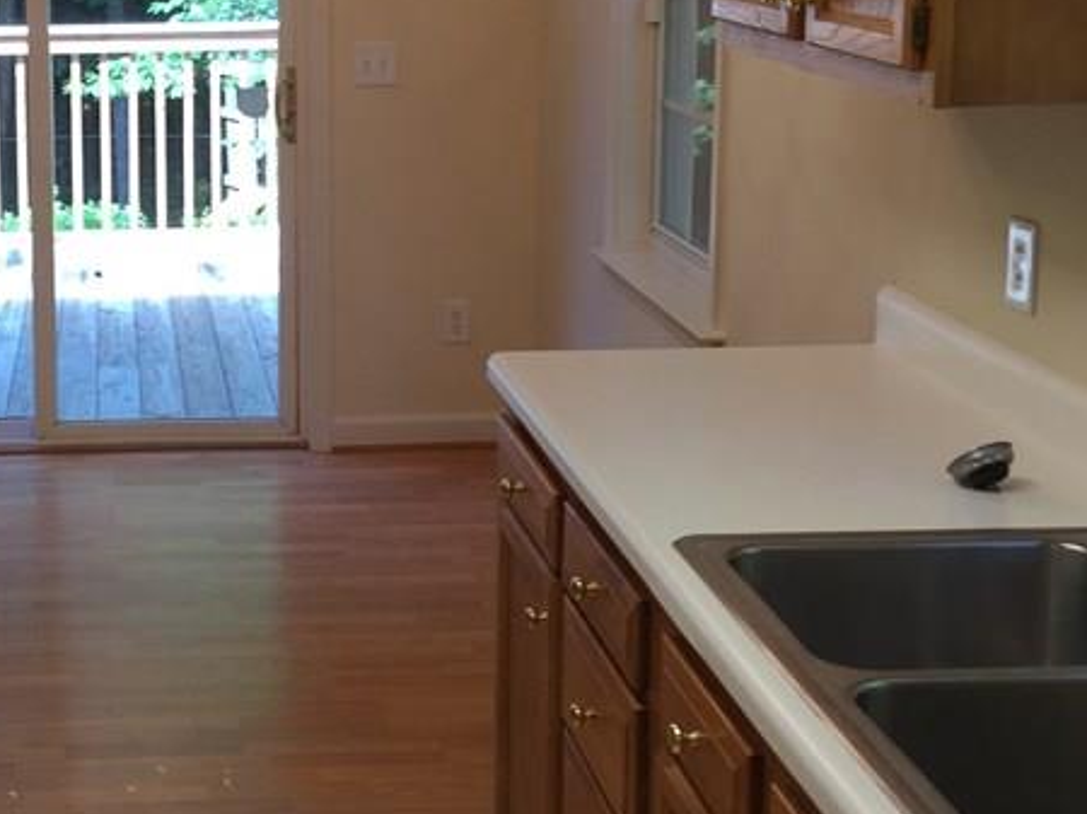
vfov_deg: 22.1
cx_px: 123
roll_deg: +1.4
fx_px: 2071
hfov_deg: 28.4
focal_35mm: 66
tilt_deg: -10.8
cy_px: 254
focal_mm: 4.15
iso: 32
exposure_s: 1/40
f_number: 2.2
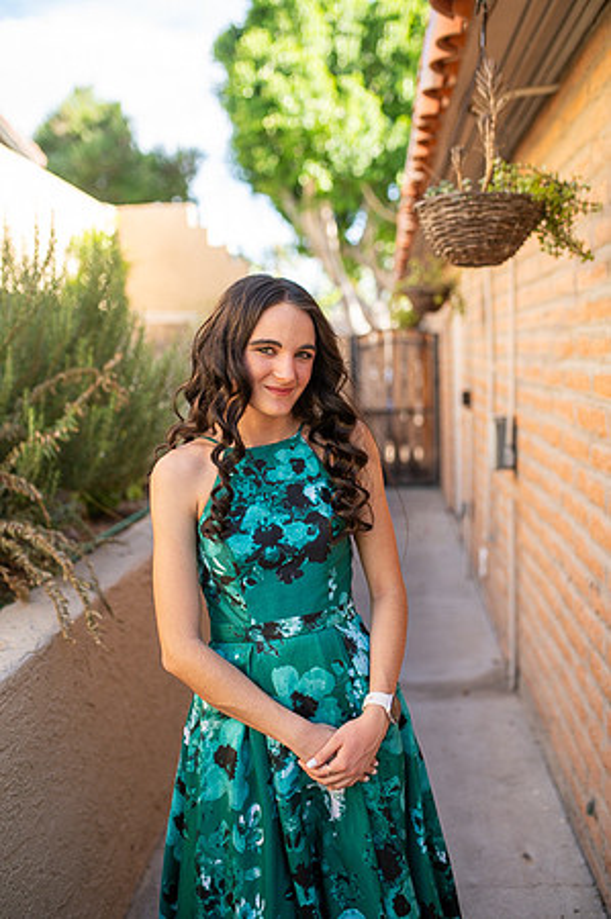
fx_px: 893
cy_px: 460
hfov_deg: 37.8
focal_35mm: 35
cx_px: 306
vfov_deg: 54.5
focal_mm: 35
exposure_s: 1/640
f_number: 2
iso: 100
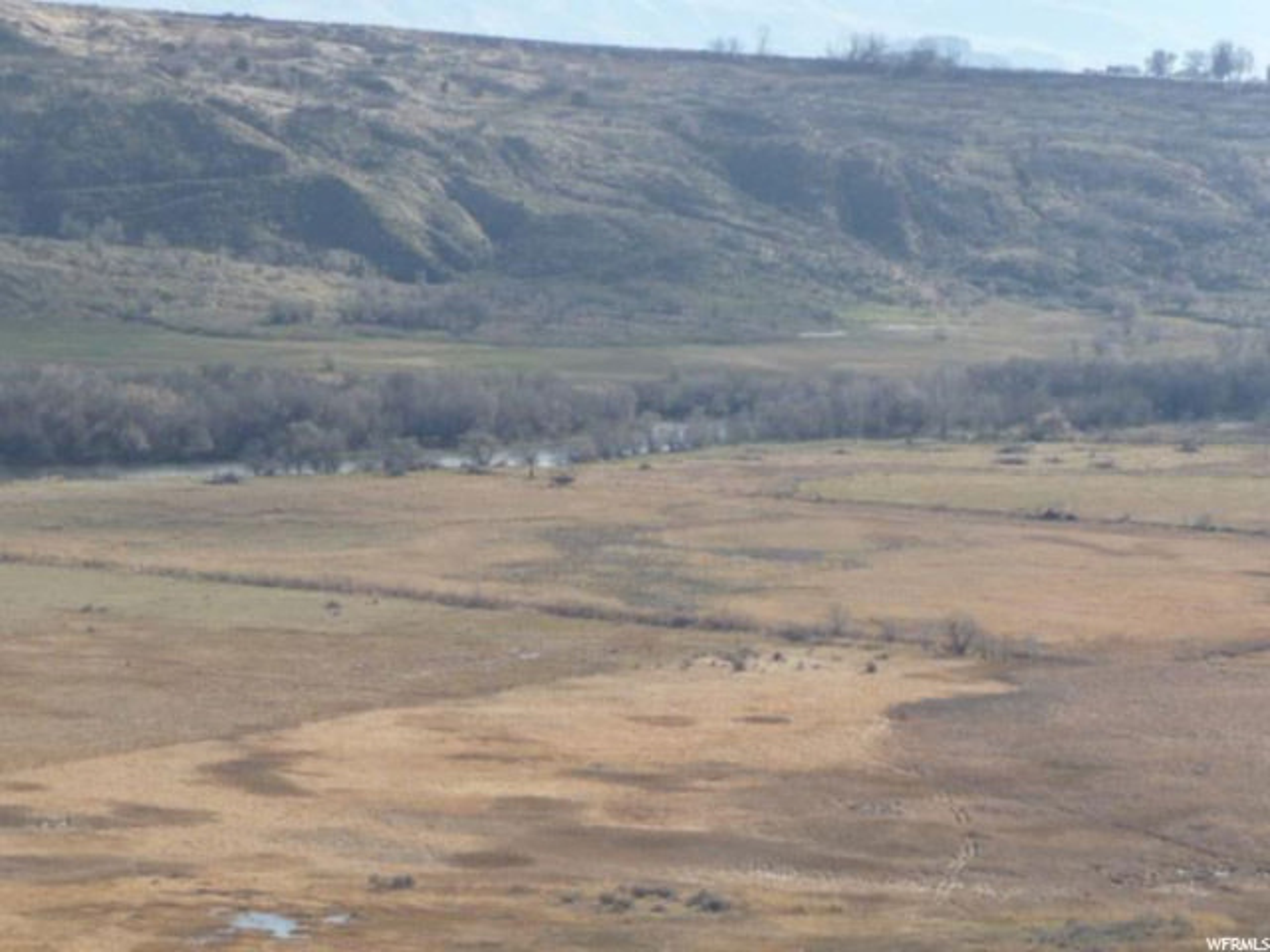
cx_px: 635
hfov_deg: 14.0
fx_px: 5173
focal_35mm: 141
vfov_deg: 10.5
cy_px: 476
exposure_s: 1/400
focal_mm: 14.2
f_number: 4.7
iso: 100
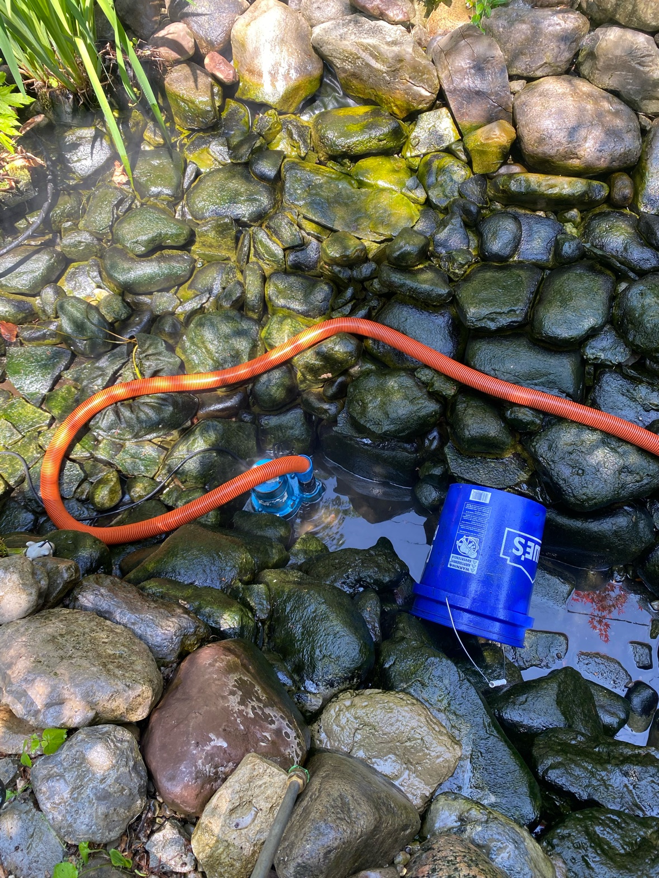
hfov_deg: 53.1
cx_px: 330
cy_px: 439
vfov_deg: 67.3
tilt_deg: -59.3
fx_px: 660
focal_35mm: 26
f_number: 1.8
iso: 32
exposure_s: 1/122
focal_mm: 4.25
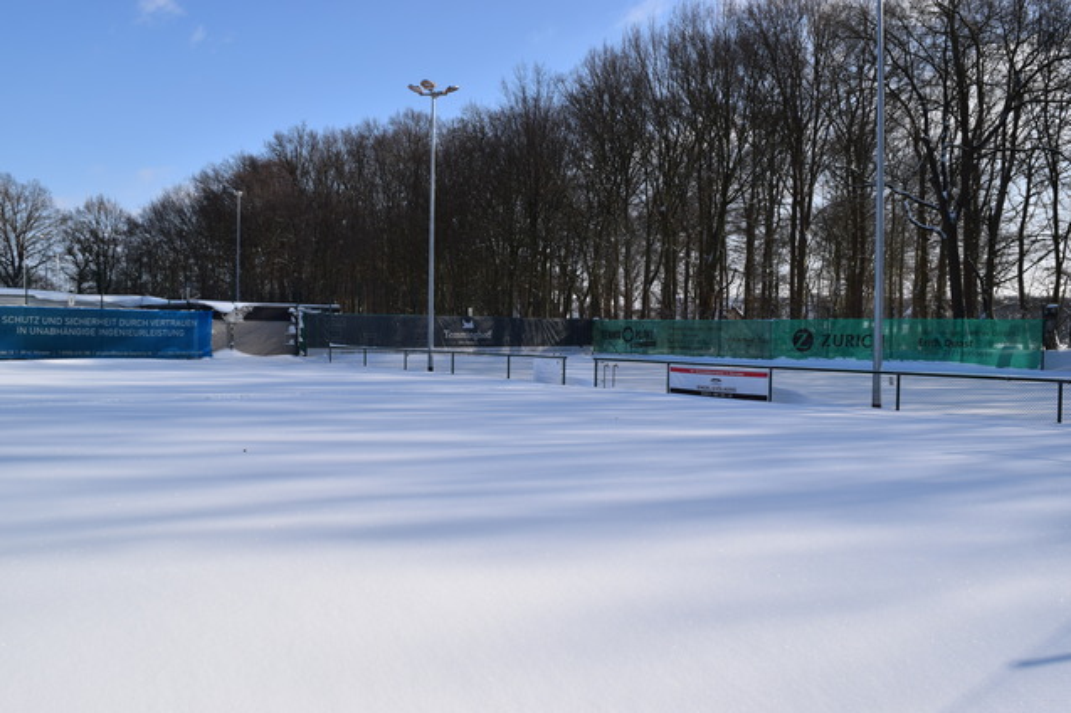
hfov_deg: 67.4
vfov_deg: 47.9
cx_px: 536
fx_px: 803
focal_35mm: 27
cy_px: 356
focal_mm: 18
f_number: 11
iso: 200
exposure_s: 1/500
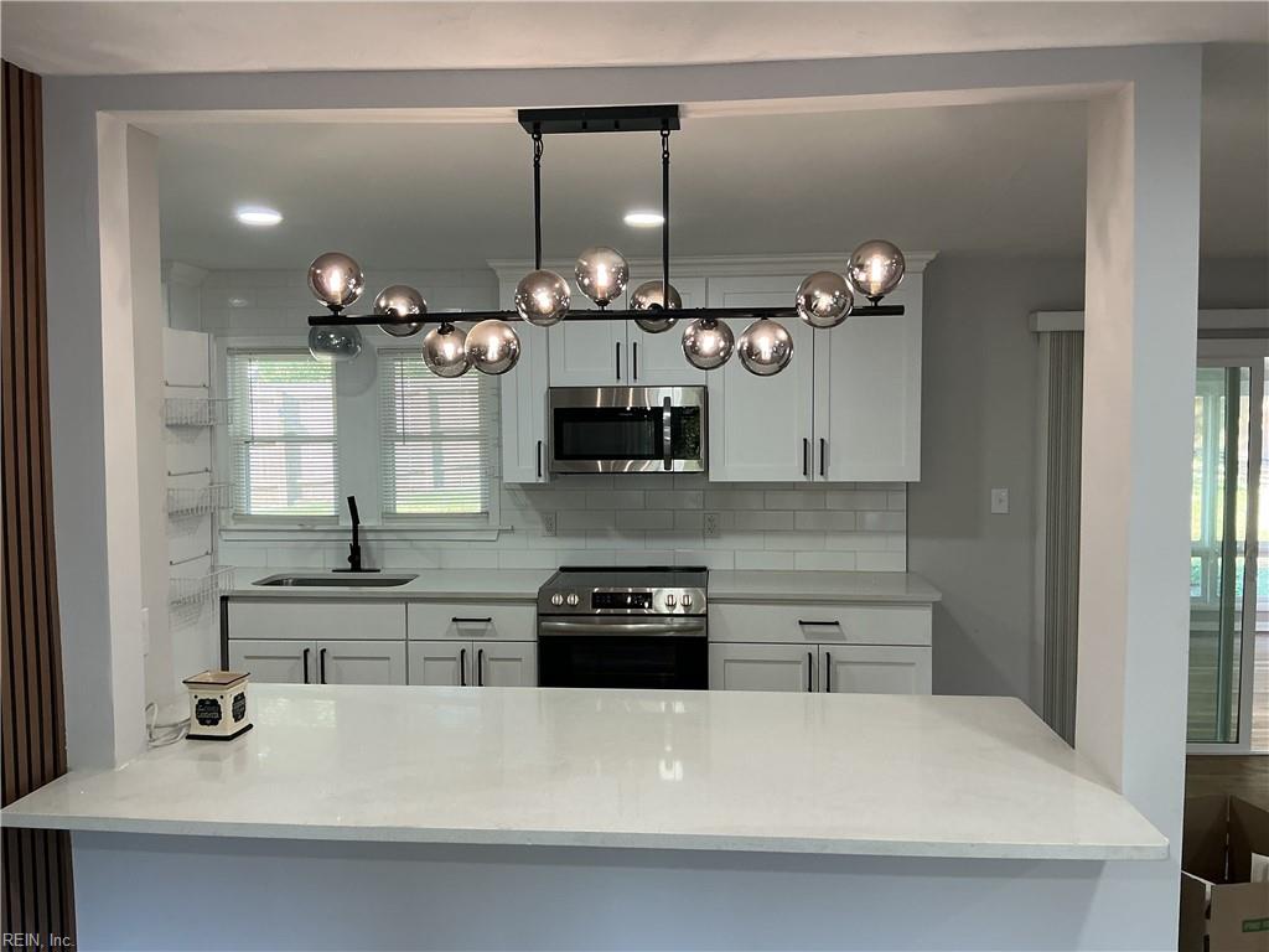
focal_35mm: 29
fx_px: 1063
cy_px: 476
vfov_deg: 48.2
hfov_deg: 61.7
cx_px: 634
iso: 50
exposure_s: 1/60
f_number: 1.8
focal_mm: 3
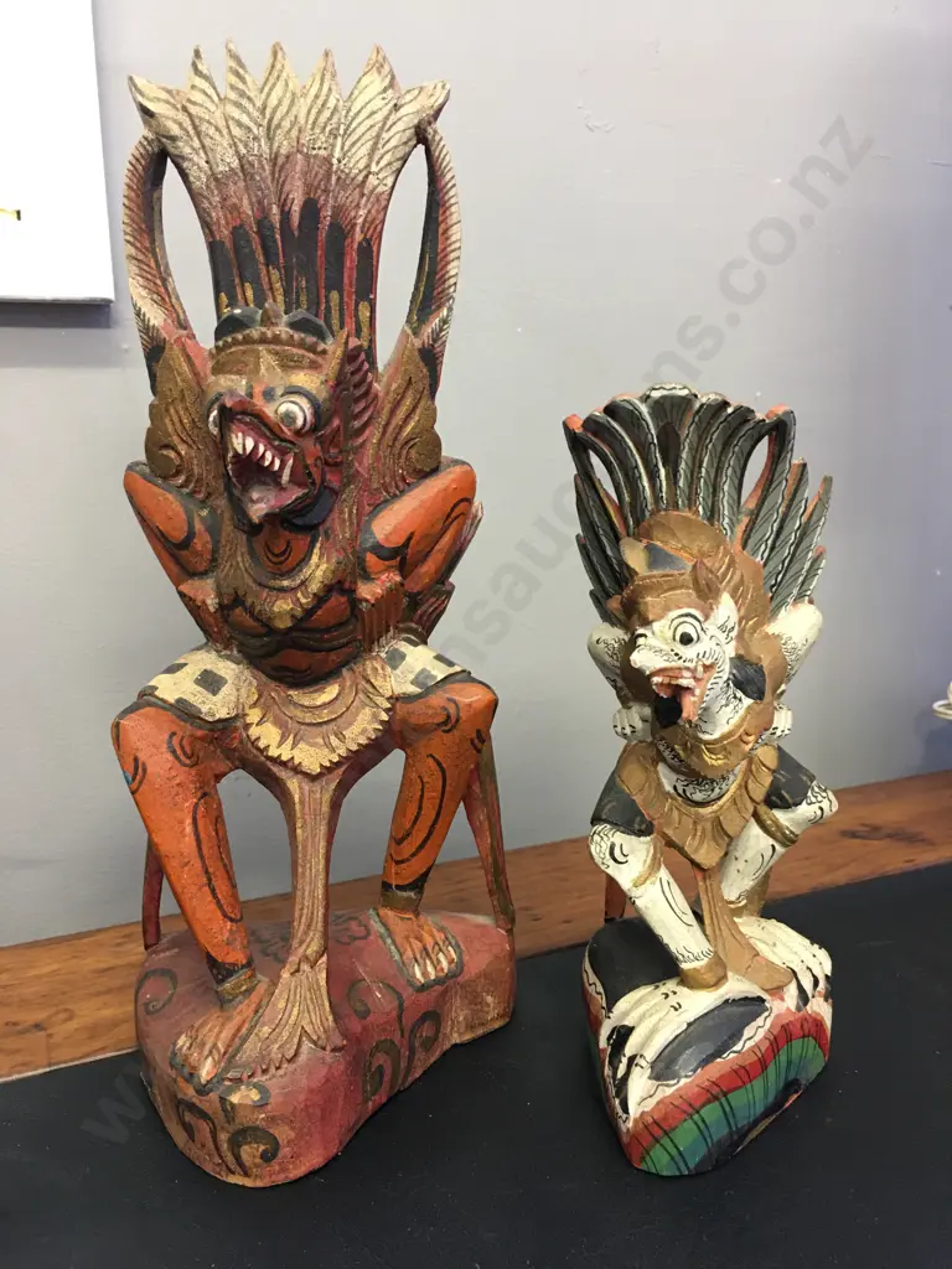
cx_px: 476
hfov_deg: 48.2
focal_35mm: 29
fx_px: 1063
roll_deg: +0.8
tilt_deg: -9.8
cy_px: 634
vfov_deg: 61.7
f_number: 2.2
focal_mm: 4.15
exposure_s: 1/17
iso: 100
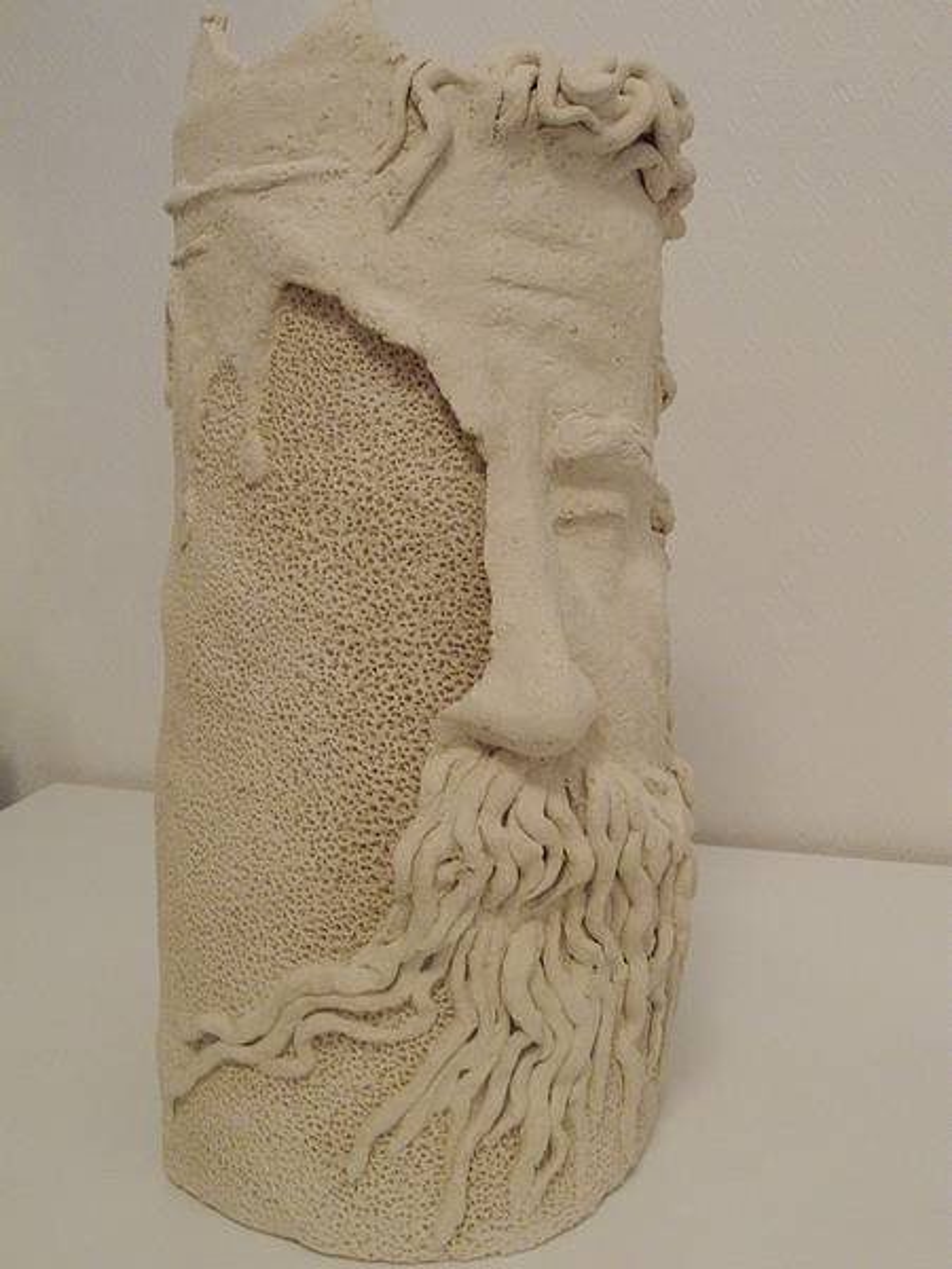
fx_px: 1650
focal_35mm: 45
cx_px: 476
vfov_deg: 42.1
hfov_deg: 32.2
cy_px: 634
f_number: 3
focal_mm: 7.4
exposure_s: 1/40
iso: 320
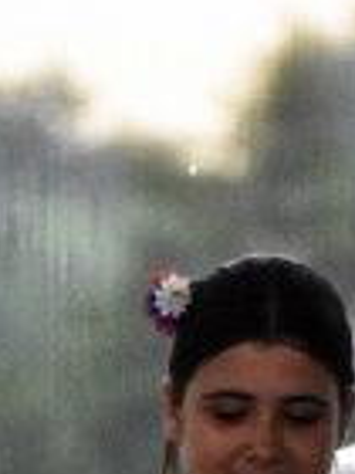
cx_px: -140
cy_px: 934
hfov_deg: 1.2
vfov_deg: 1.6
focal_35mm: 1234
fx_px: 16874
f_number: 6.3
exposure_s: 1/800
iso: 2200
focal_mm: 150
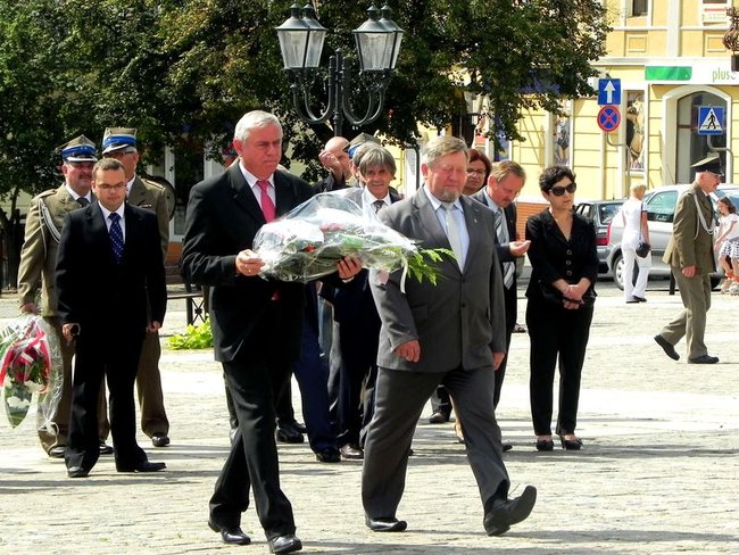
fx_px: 4528
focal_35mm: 212
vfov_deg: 7.0
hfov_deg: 9.3
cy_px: 278
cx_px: 370
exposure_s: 1/342
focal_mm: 37.7
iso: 160
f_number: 6.3
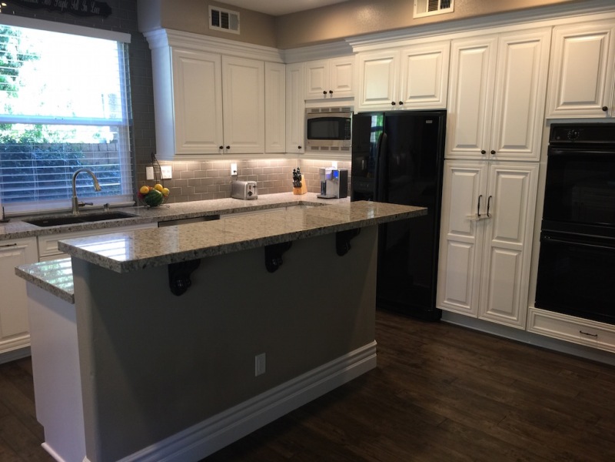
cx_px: 308
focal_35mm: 29
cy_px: 231
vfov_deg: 48.2
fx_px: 515
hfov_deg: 61.7
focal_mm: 4.15
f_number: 2.2
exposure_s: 1/15
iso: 32
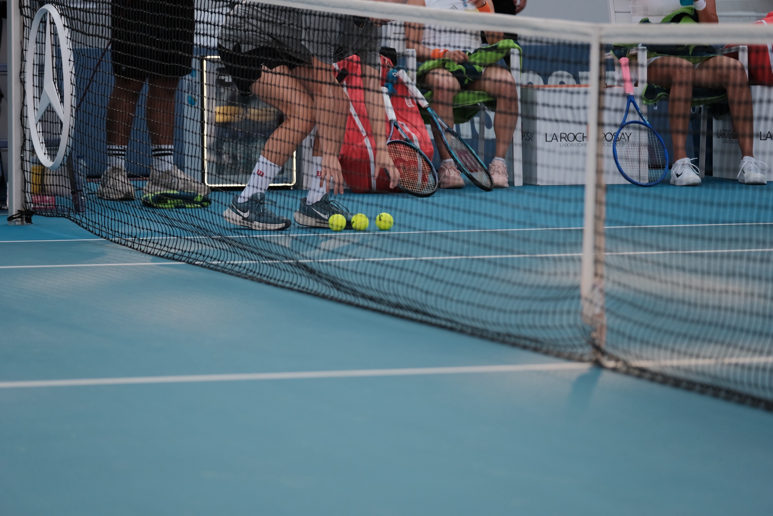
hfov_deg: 9.8
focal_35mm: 210
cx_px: 386
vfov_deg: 6.5
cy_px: 258
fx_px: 4509
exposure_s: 1/850
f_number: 2.8
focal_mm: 140
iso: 400
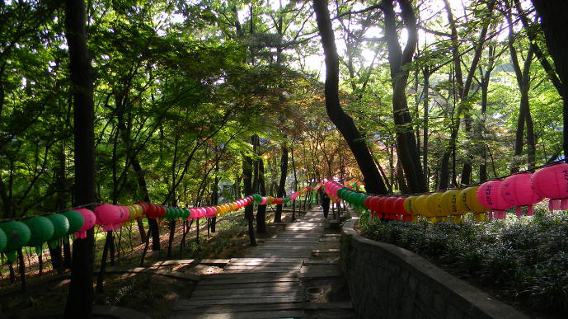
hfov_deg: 62.6
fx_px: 467
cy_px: 169
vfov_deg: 37.7
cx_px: 283
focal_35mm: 31
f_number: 3.5
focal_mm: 5
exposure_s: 1/46.6
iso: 80
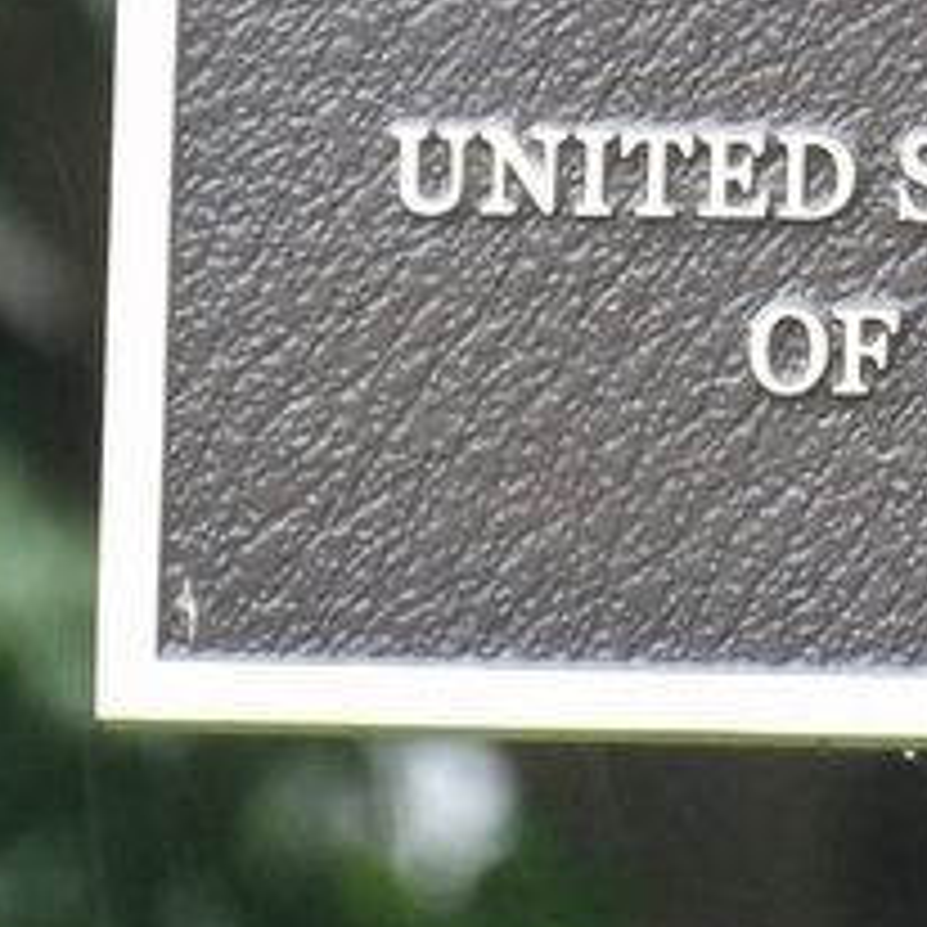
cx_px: 1296
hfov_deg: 1.0
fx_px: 53142
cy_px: -598
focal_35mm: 1754
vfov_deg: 1.0
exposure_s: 1/50
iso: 532
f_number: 4.1
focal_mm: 91.8
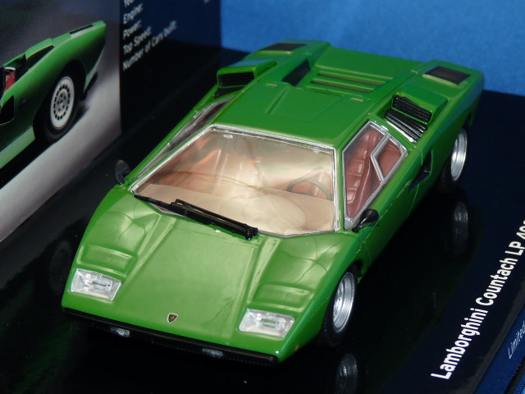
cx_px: 262
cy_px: 197
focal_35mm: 132
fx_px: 2002
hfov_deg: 14.9
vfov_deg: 11.2
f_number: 3.4
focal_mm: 13.3
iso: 100
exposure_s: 1/40
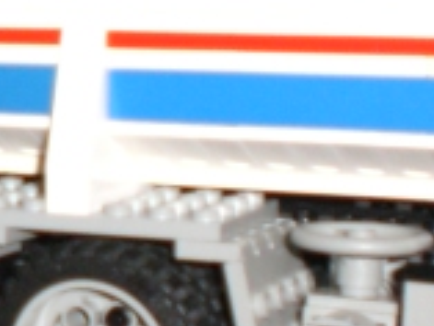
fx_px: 1945
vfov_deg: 9.6
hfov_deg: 12.1
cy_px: 124
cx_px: -221
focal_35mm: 155
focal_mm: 6.3
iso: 200
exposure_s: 1/60
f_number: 3.1
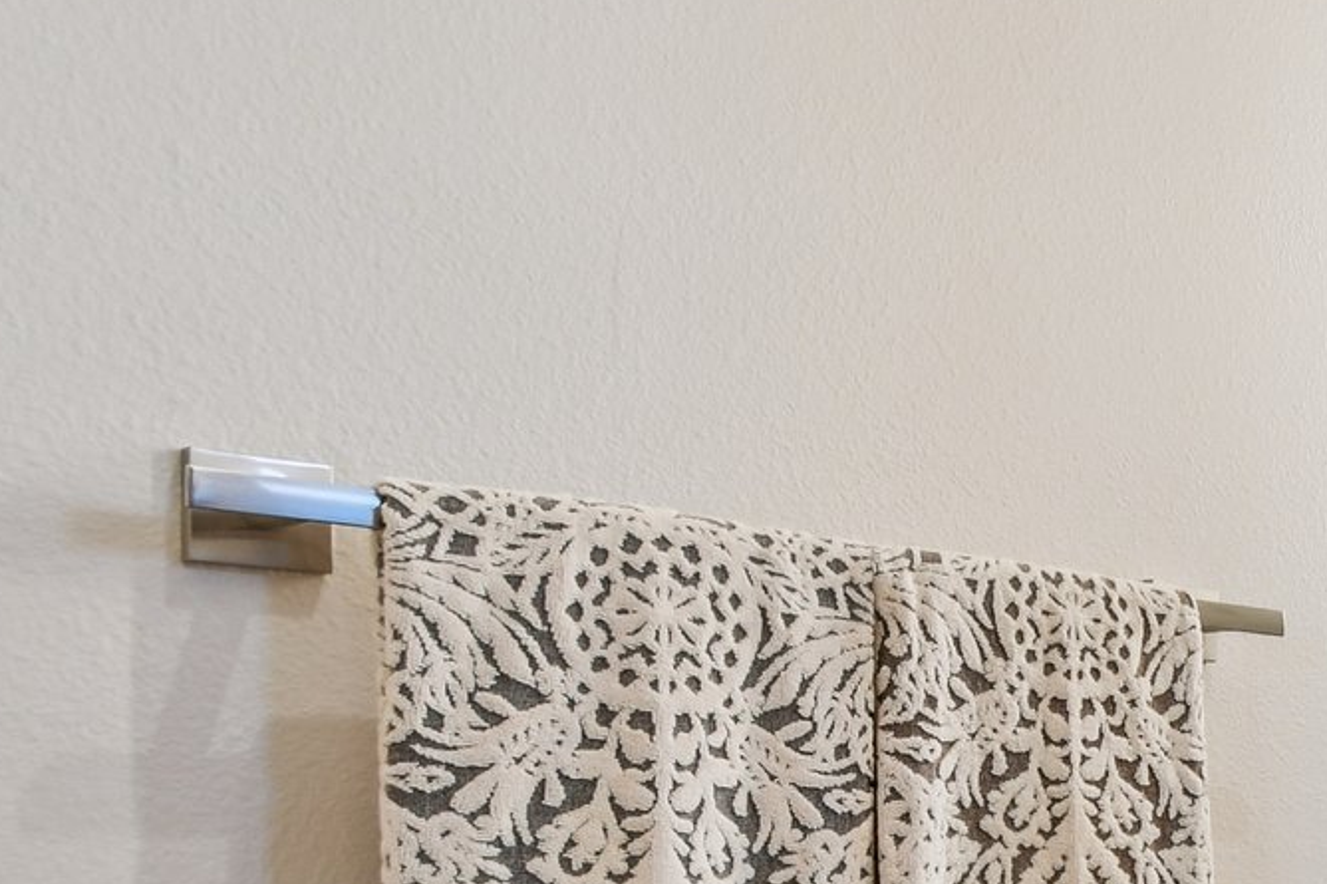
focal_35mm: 46
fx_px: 1695
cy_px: 756
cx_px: 1941
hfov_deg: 29.0
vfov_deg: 28.4
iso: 400
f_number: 8
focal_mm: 10
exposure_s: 1/25
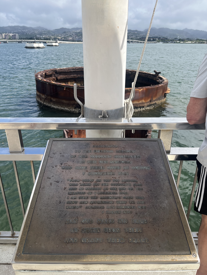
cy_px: 138
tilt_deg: -24.6
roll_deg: +0.1
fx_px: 207
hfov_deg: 53.1
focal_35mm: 26
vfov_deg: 67.3
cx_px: 104
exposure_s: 1/2825
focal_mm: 5.1
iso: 50
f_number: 1.6
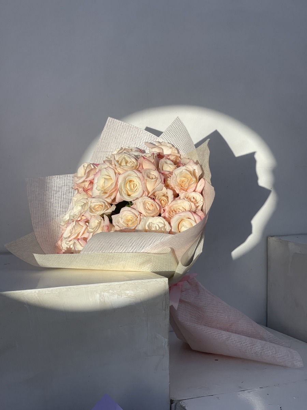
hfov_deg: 22.9
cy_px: 205
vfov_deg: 30.3
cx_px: 154
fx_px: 757
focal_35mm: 64
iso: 20
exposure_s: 1/1325
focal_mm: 7.5
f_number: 2.2
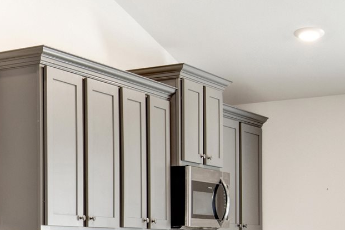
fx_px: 901
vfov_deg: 14.3
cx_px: -167
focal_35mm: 94
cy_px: 243
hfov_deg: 19.1
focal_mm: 19
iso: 200
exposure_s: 1/8
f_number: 11
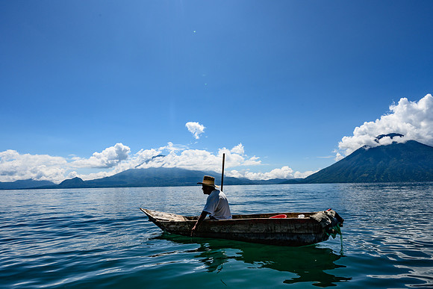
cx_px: 216
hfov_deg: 82.3
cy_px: 144
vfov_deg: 60.5
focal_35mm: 21
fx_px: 248
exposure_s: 1/320
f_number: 14
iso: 64
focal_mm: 18.5
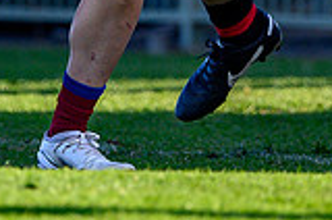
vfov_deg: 0.5
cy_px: -132
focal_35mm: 2931
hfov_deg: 0.7
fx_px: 26976
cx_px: 145
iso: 640
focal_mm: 500
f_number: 4
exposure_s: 1/2500
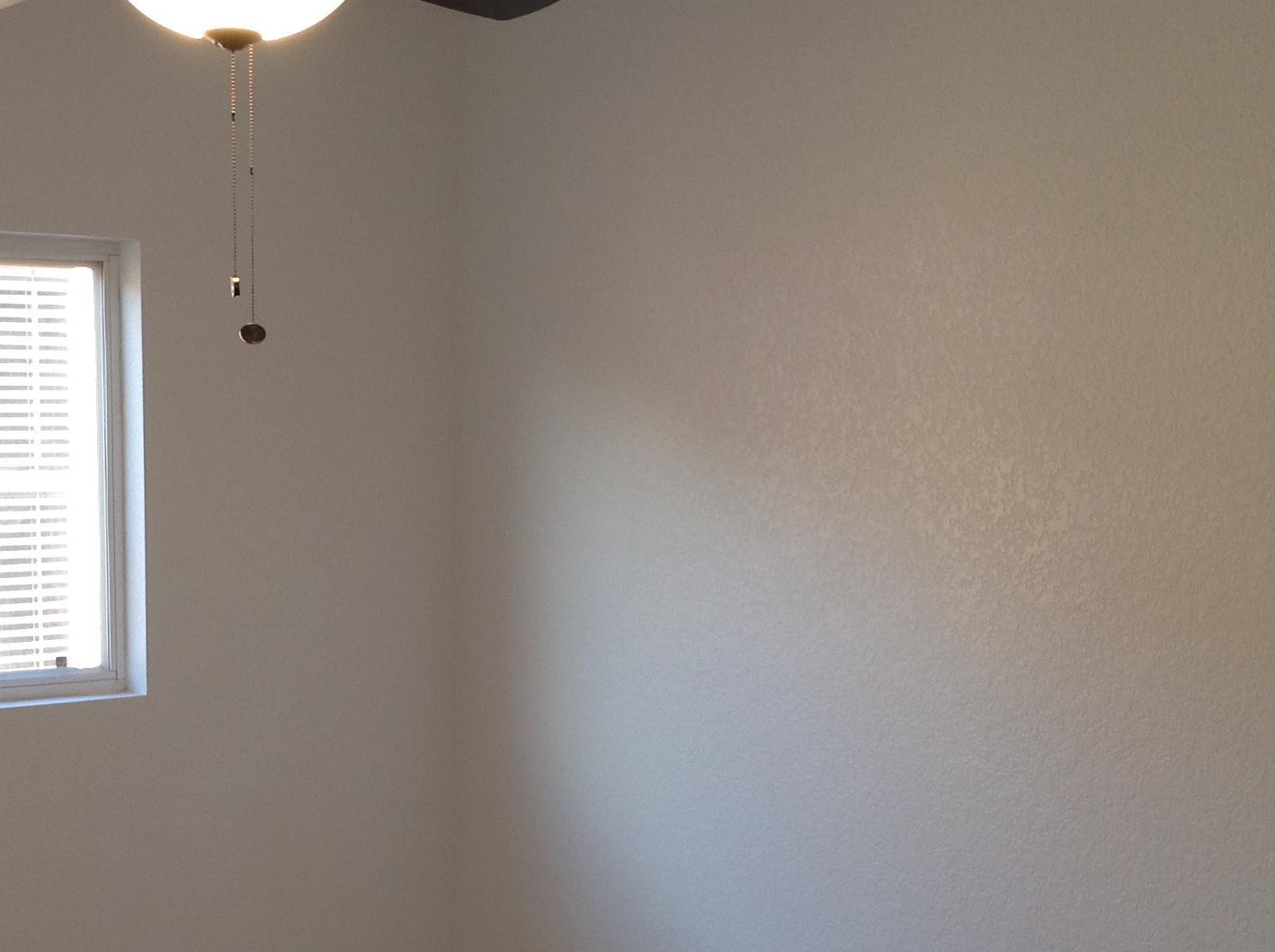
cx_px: 325
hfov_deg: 29.8
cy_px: 735
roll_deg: -0.1
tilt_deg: -7.1
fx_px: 2354
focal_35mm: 64
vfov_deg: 22.6
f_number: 2.4
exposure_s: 1/40
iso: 50
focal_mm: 4.28
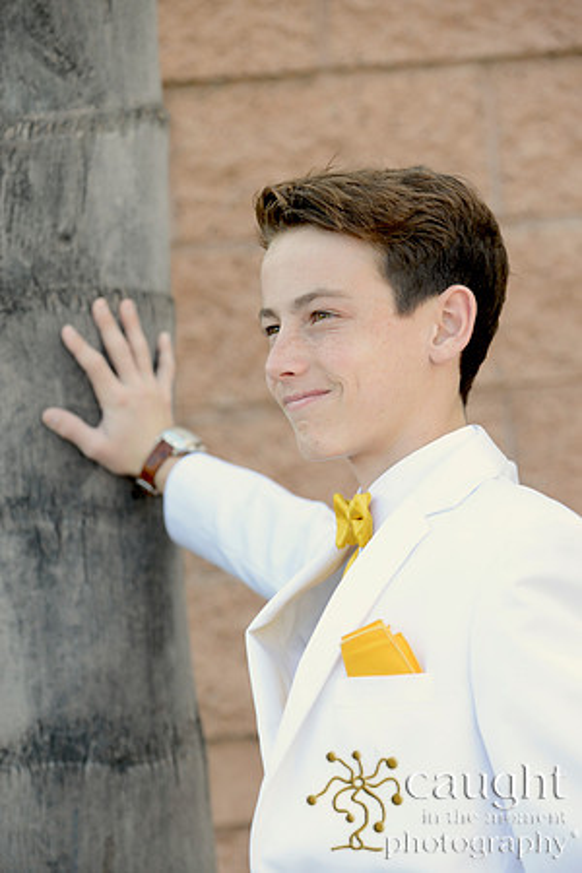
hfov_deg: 11.4
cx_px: 291
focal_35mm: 120
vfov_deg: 17.1
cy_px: 436
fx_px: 2910
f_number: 4
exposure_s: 1/250
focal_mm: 120
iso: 250
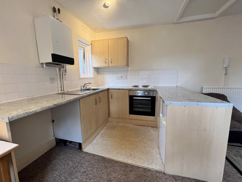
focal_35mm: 13
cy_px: 91
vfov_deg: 89.9
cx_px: 121
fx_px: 91
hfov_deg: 106.2
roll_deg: +3.3
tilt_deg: -7.1
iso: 160
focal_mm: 1.57
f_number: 1.8
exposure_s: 1/100
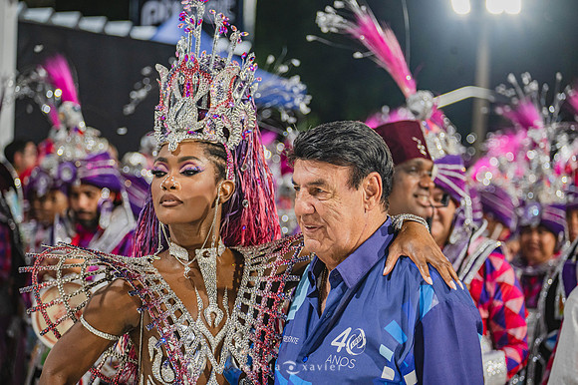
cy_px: 192
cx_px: 289
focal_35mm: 135
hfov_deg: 15.2
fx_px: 2166
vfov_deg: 10.1
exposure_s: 1/160
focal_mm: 135
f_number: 5
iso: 2500
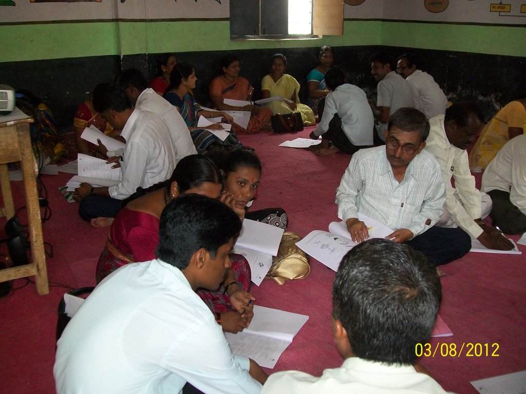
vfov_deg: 39.7
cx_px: 263
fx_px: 547
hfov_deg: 51.4
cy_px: 197
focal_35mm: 36
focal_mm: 6
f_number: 2.7
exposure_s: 1/60
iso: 160
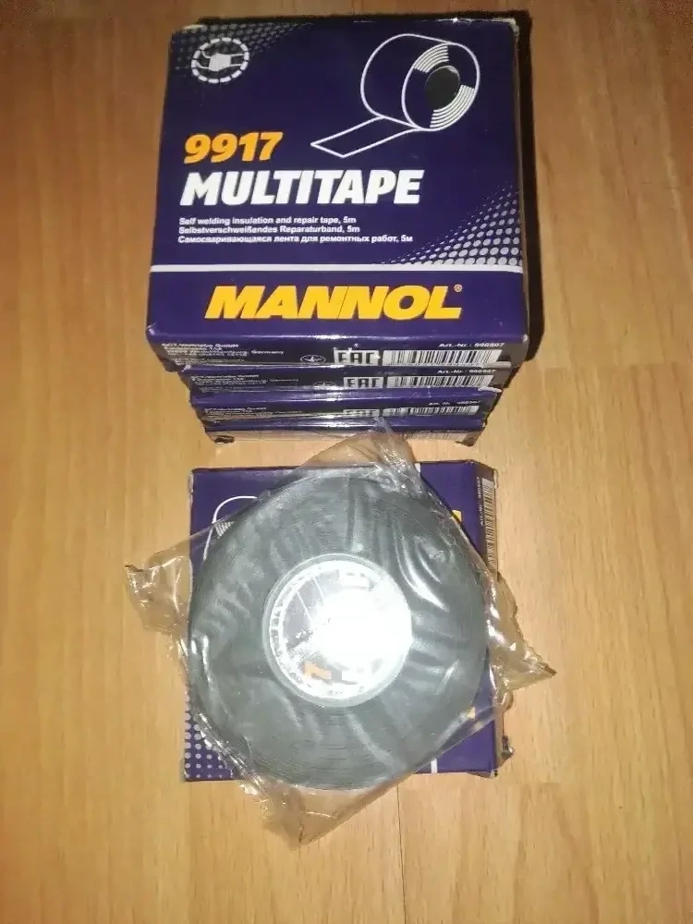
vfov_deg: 69.4
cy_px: 462
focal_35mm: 25
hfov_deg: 54.9
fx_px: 667
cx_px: 346
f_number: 1.8
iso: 50
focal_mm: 4.65
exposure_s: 1/10
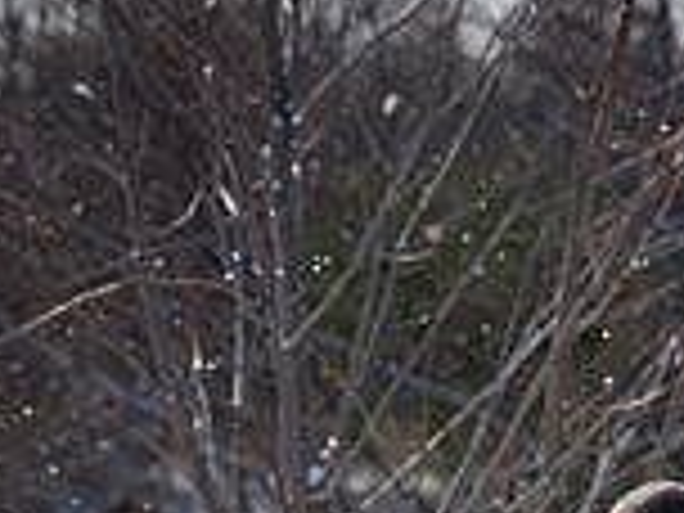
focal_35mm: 298
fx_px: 5888
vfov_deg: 4.9
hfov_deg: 6.6
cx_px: 567
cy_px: 976
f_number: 6.3
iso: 640
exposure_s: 1/2000
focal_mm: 105
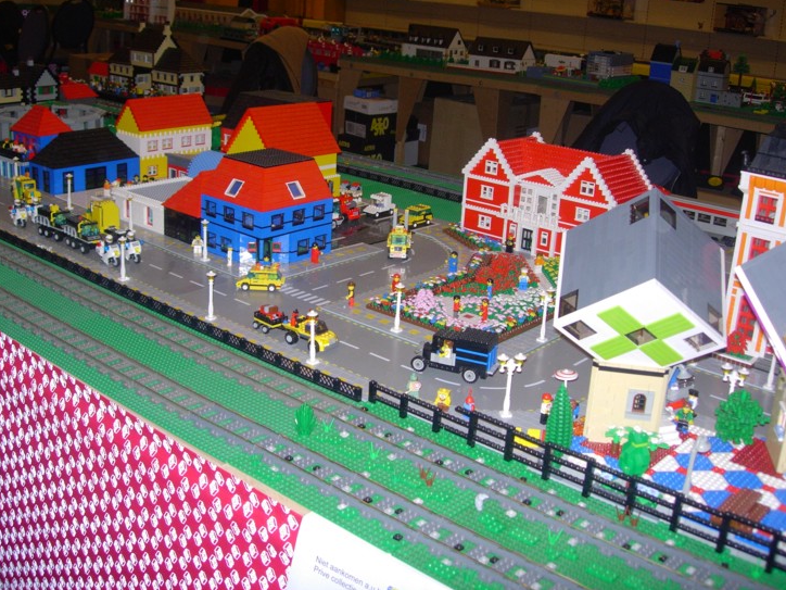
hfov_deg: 44.8
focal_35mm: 42
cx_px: 388
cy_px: 266
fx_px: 954
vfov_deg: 34.3
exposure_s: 1/64
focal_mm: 7.8
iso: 79
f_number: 2.8
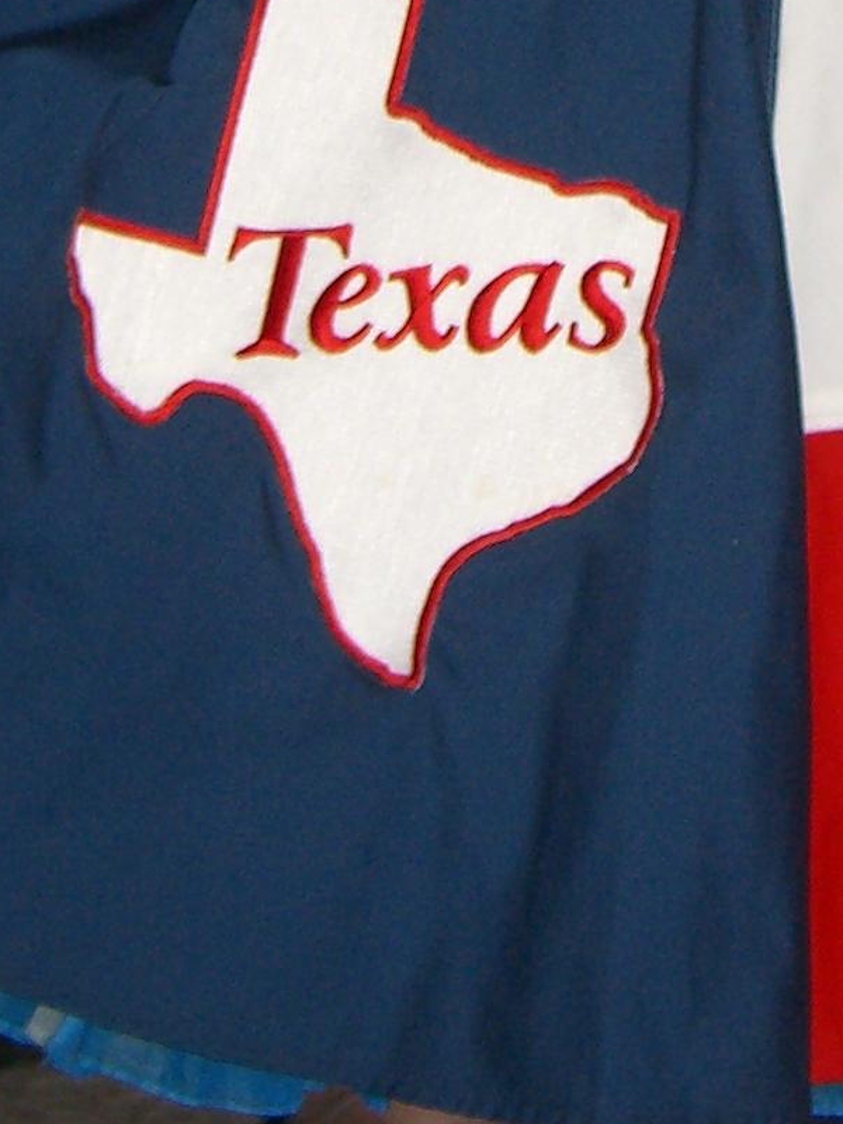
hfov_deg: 10.1
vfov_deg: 12.8
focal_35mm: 146
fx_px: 4741
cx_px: 797
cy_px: -561
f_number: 2.8
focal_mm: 7.9
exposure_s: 1/60
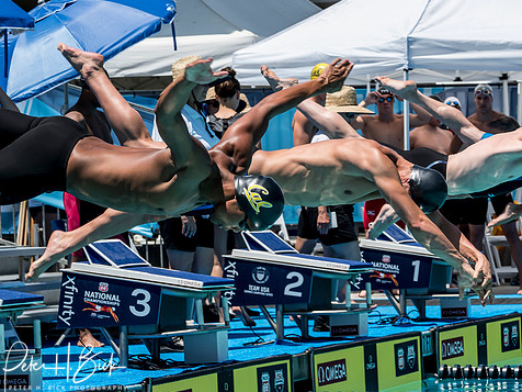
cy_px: 187
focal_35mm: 224
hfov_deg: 8.8
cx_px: 288
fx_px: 3378
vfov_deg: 6.6
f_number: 6.3
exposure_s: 1/1250
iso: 250
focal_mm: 92
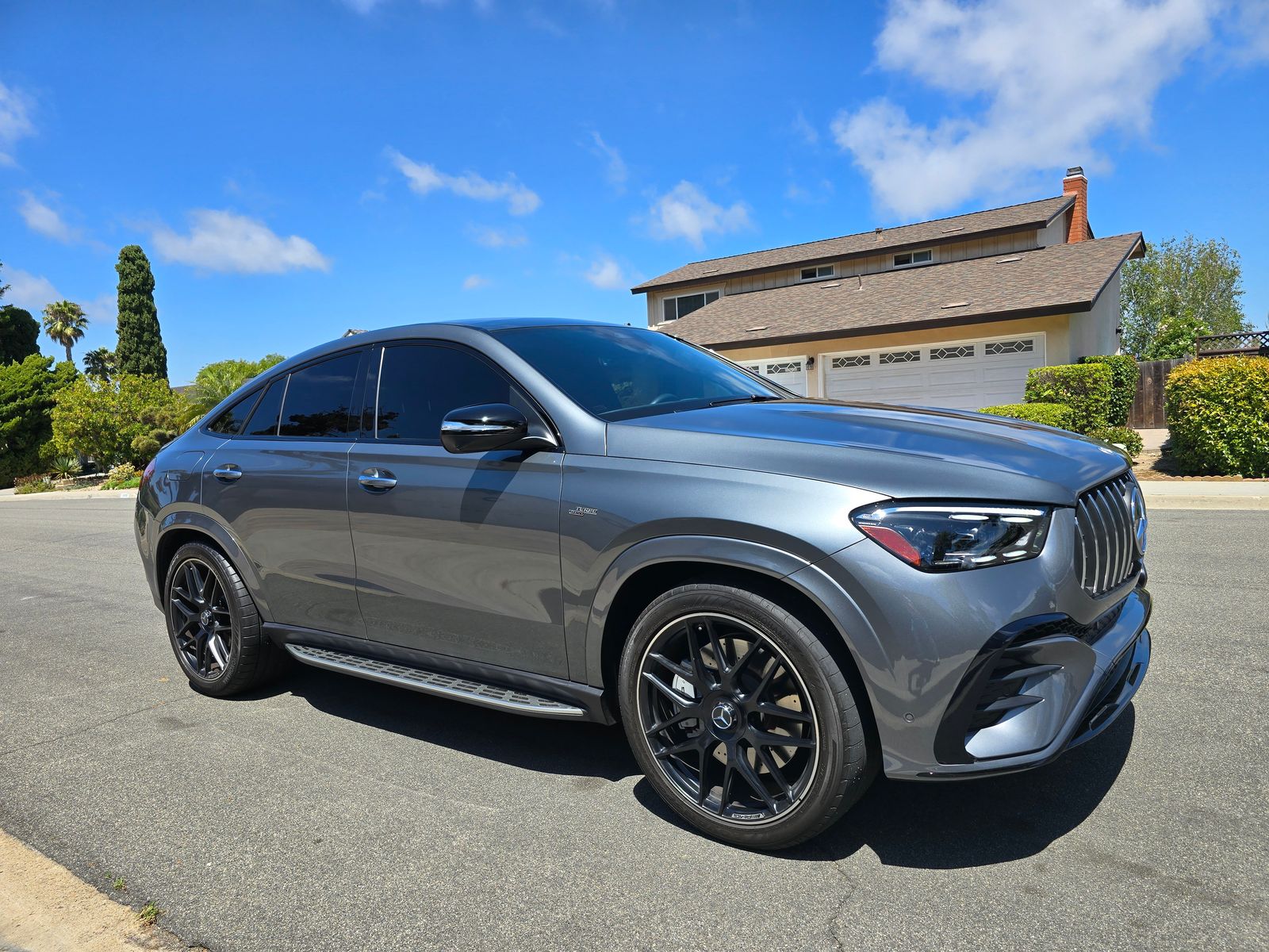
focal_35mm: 23
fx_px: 843
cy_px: 476
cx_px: 634
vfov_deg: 58.9
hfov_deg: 73.9
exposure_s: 1/614
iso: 12
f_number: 1.7
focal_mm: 6.3
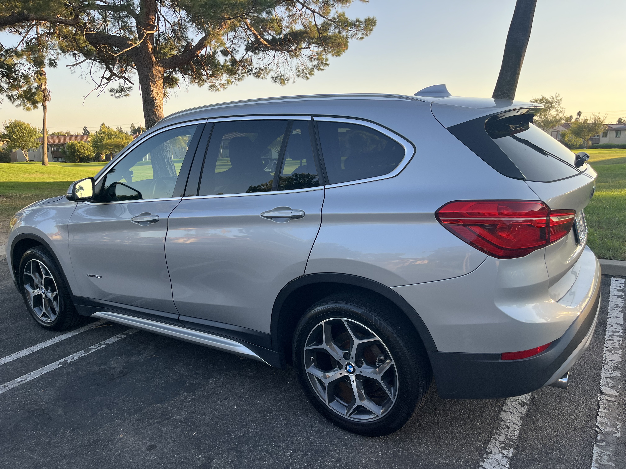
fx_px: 470
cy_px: 234
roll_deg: +1.9
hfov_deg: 67.3
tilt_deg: -12.0
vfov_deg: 53.1
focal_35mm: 26
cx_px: 313
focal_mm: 5.1
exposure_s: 1/469
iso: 50
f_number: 1.6
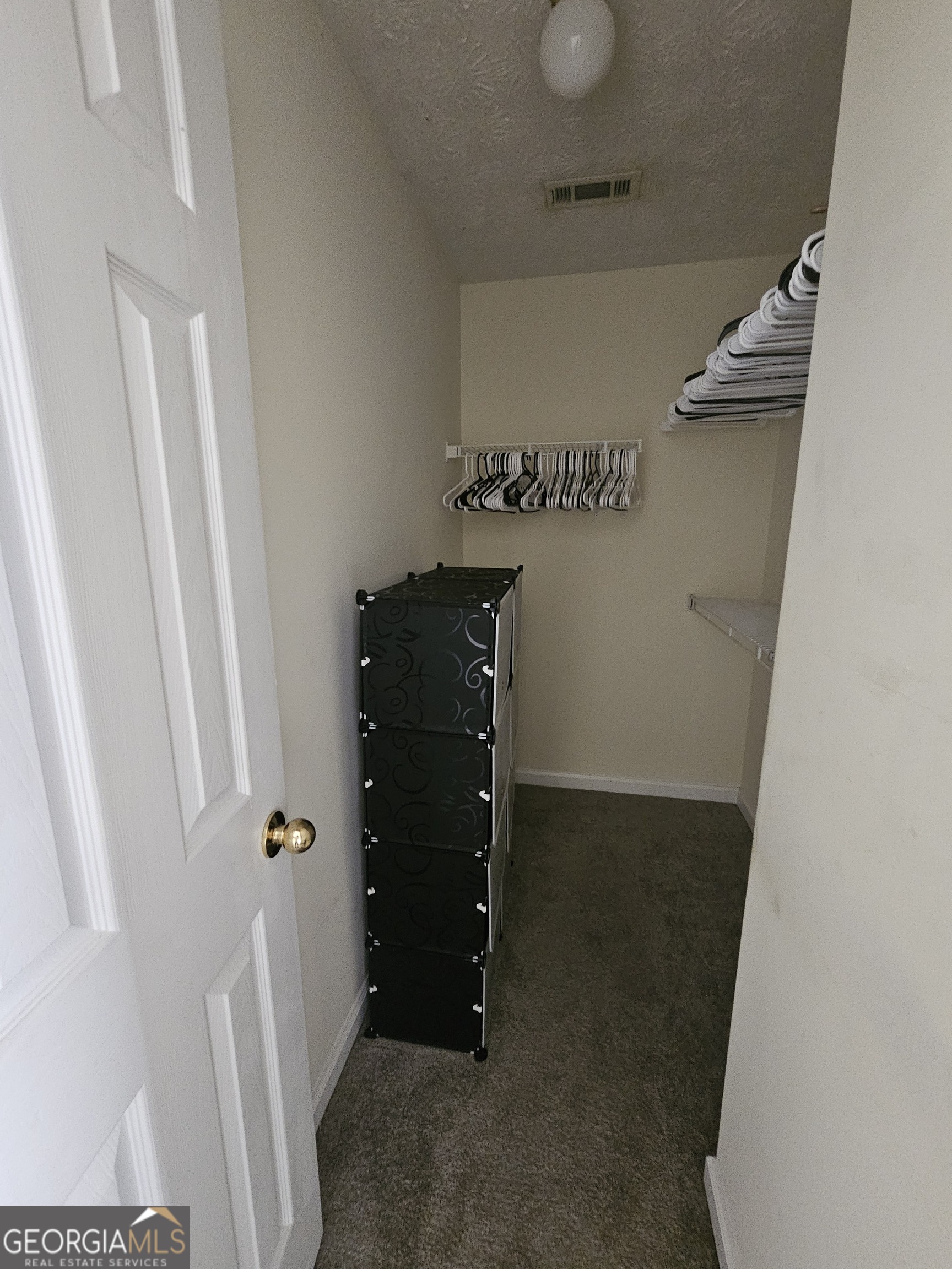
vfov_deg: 106.2
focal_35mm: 13
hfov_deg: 89.9
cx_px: 476
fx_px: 477
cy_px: 634
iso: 800
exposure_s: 1/24
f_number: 2.2
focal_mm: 2.2
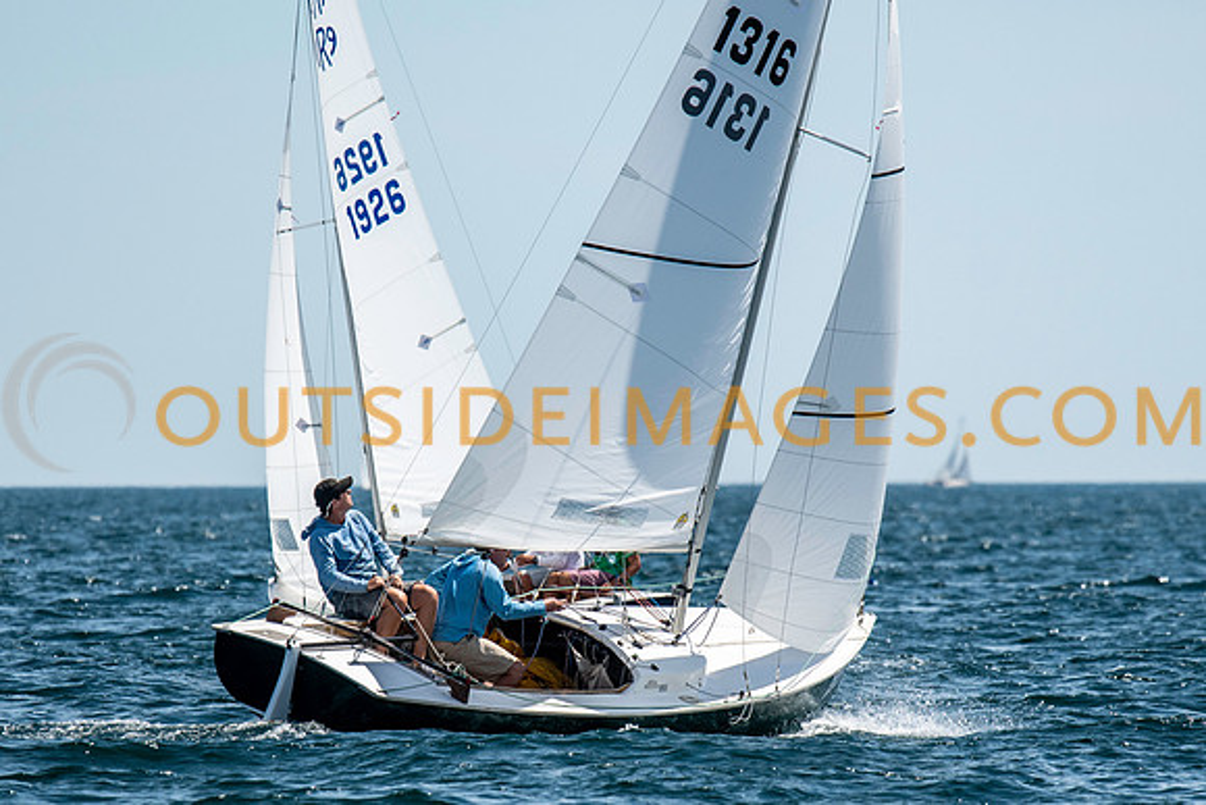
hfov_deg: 3.3
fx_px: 20794
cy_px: 543
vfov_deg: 2.2
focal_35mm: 621
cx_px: 603
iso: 320
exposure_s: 1/4000
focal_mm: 300
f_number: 5
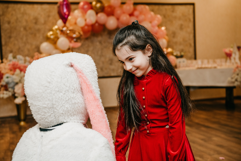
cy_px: 80
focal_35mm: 52
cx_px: 120
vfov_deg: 26.0
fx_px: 348
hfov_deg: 38.2
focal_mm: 52
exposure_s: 1/160
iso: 200
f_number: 4
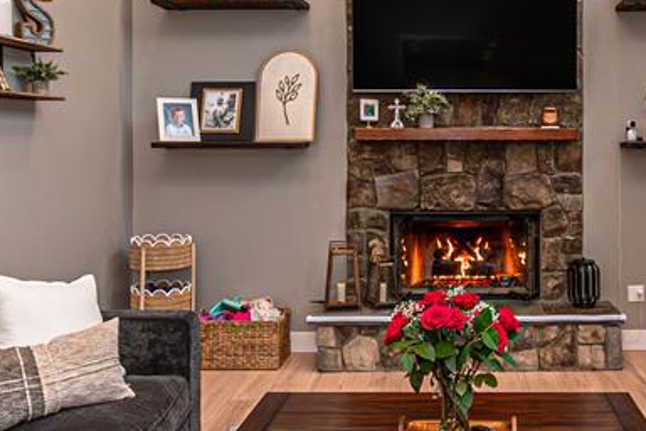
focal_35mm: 40
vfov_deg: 33.0
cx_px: 461
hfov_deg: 47.2
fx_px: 718
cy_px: 135
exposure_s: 1/125
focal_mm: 10
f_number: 5
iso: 1000
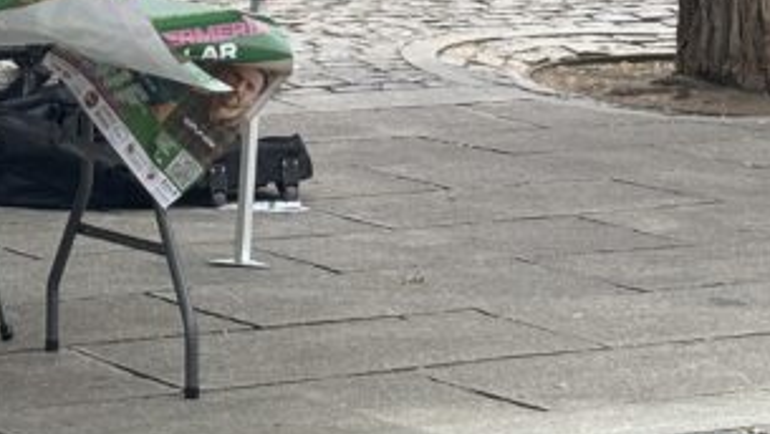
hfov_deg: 11.3
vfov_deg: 6.2
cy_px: -421
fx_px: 3882
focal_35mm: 190
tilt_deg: +0.7
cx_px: 68
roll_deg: -0.3
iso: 32
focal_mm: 5.96
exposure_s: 1/880
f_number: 1.6
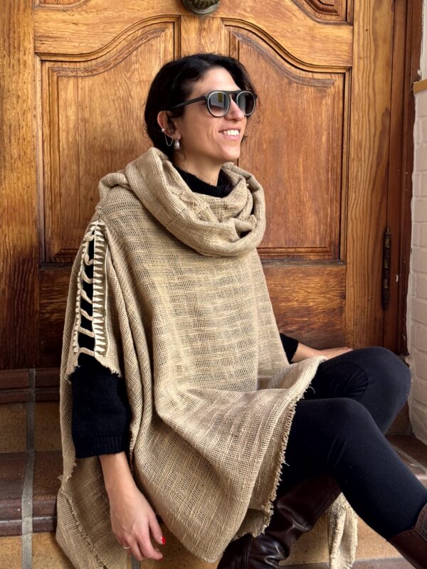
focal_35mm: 48
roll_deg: -0.5
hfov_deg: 30.3
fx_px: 789
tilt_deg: -5.1
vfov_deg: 39.7
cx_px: 214
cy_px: 284
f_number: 1.78
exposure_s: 1/121
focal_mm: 6.76
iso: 80
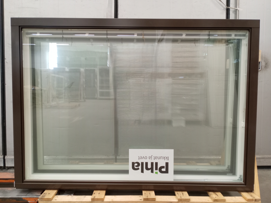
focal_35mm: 27
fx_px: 211
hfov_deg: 65.3
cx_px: 136
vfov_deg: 51.4
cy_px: 102
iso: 1112
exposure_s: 1/20
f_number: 1.8
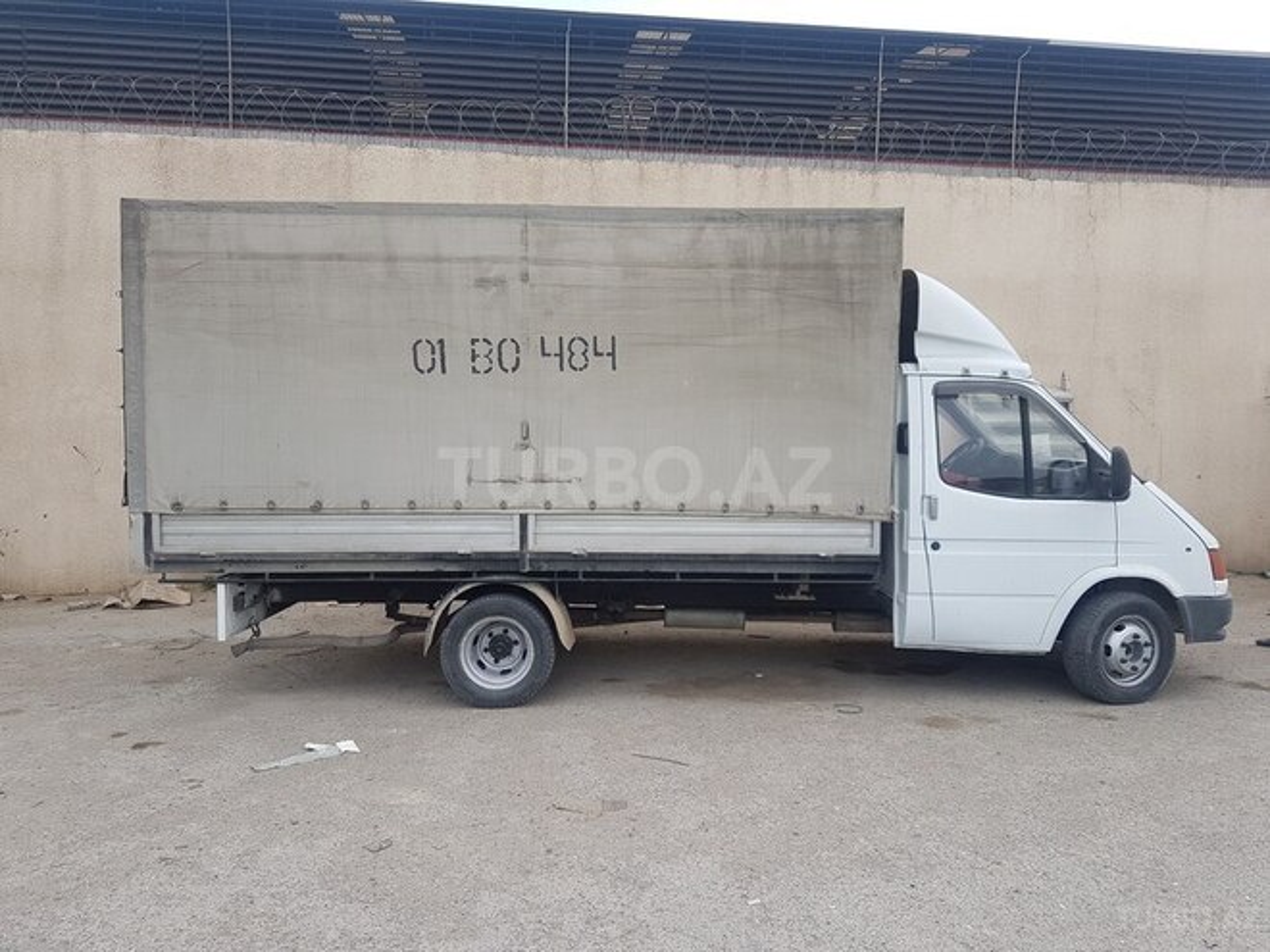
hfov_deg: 67.3
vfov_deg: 53.1
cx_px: 635
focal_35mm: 26
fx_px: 954
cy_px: 476
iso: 40
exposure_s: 1/1396
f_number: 1.7
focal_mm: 4.2
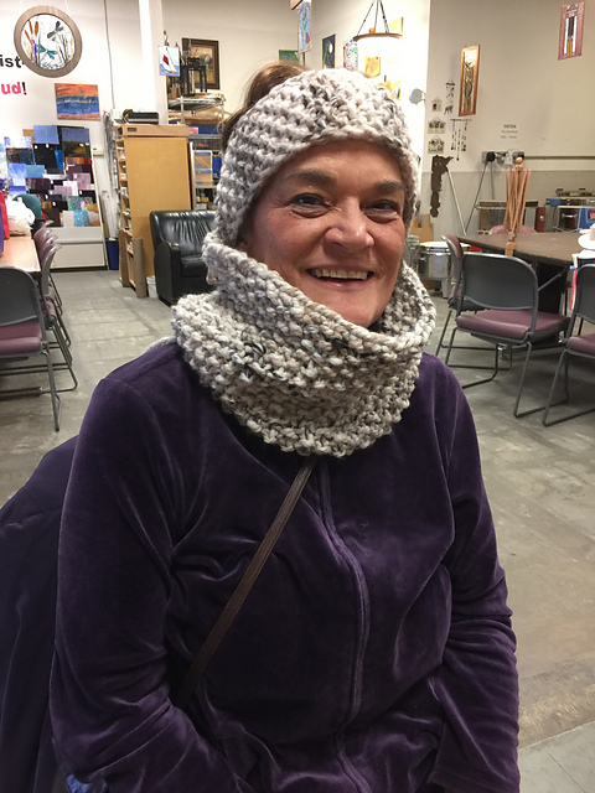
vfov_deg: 61.7
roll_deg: -0.2
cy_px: 396
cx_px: 298
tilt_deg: -16.4
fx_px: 665
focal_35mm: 29
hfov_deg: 48.2
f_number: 2.2
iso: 80
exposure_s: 1/15
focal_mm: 4.15
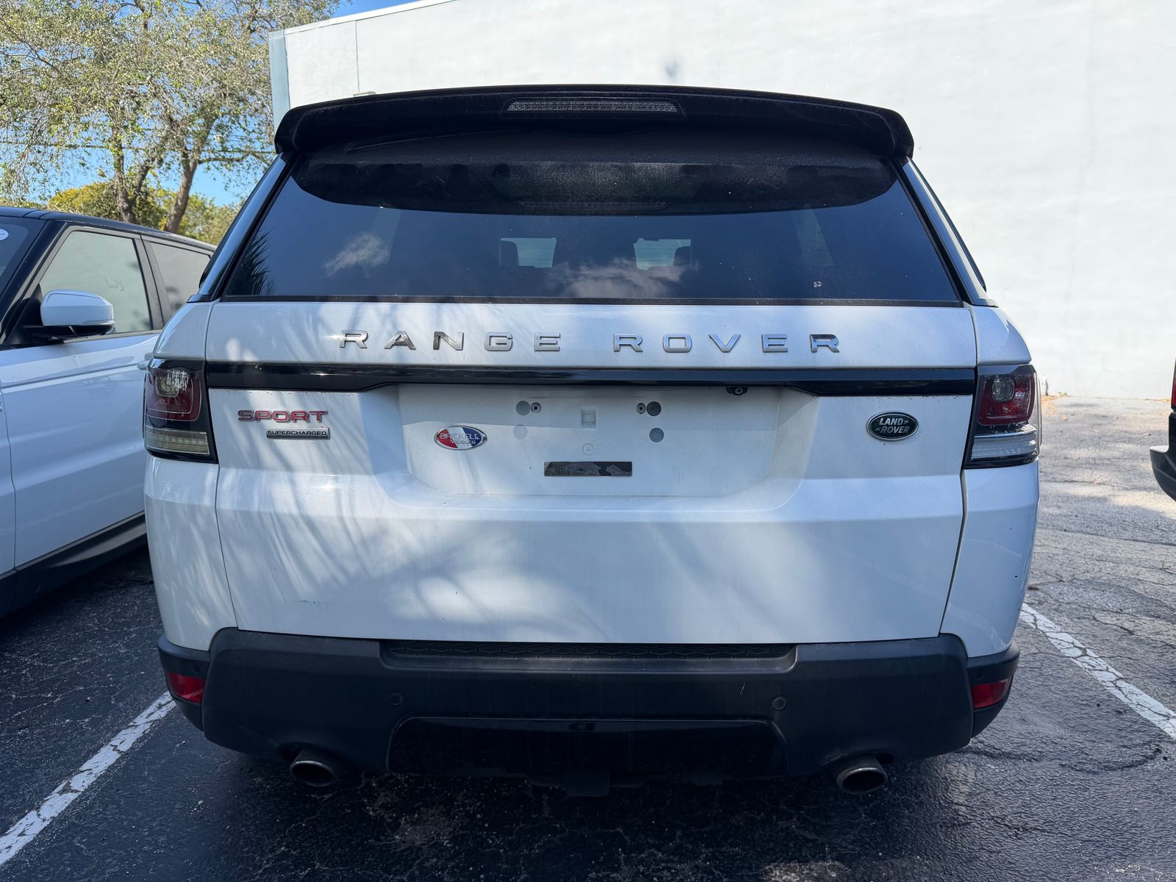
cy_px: 441
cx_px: 588
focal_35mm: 24
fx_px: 815
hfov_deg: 71.6
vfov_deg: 56.8
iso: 100
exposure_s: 1/1727
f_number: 1.78
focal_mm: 6.76
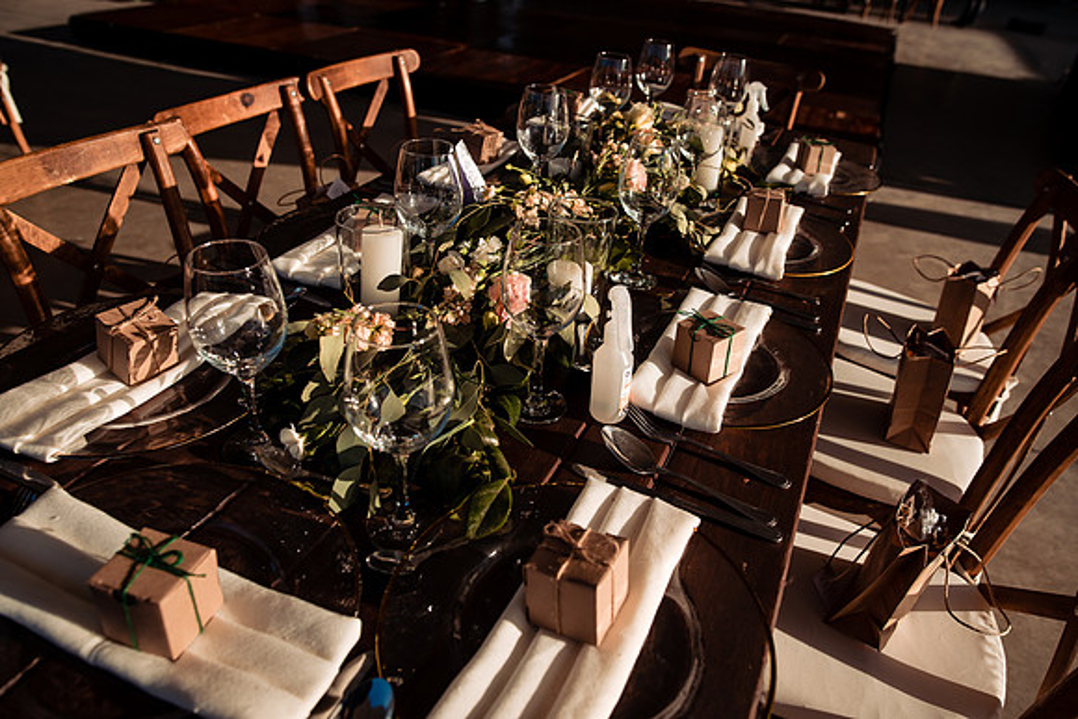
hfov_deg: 73.7
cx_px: 539
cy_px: 360
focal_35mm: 24
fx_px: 719
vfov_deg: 53.2
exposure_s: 1/1250
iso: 125
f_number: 4
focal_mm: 24
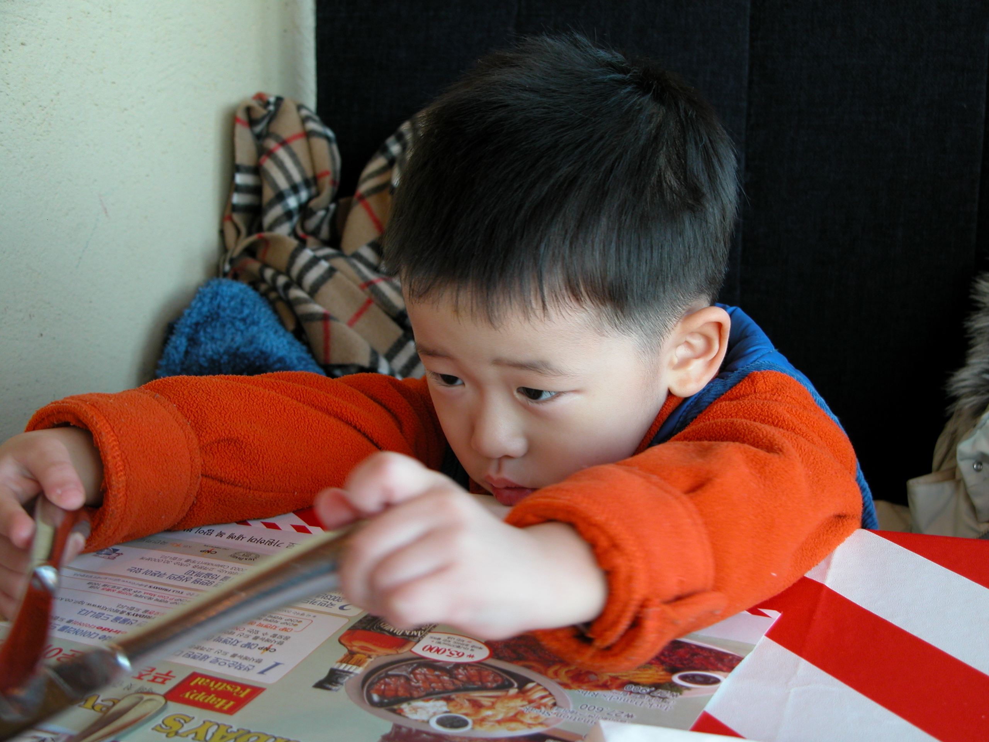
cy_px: 371
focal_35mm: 61
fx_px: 1743
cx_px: 494
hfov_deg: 31.7
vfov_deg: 24.0
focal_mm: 15.7
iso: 100
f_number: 3.2
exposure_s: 1/14
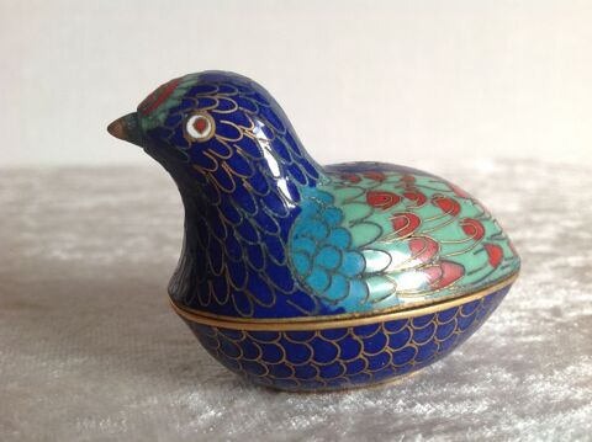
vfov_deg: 40.6
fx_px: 598
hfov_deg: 52.7
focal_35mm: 35
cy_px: 221
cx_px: 296
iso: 80
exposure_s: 1/15
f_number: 2.4
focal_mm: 4.28
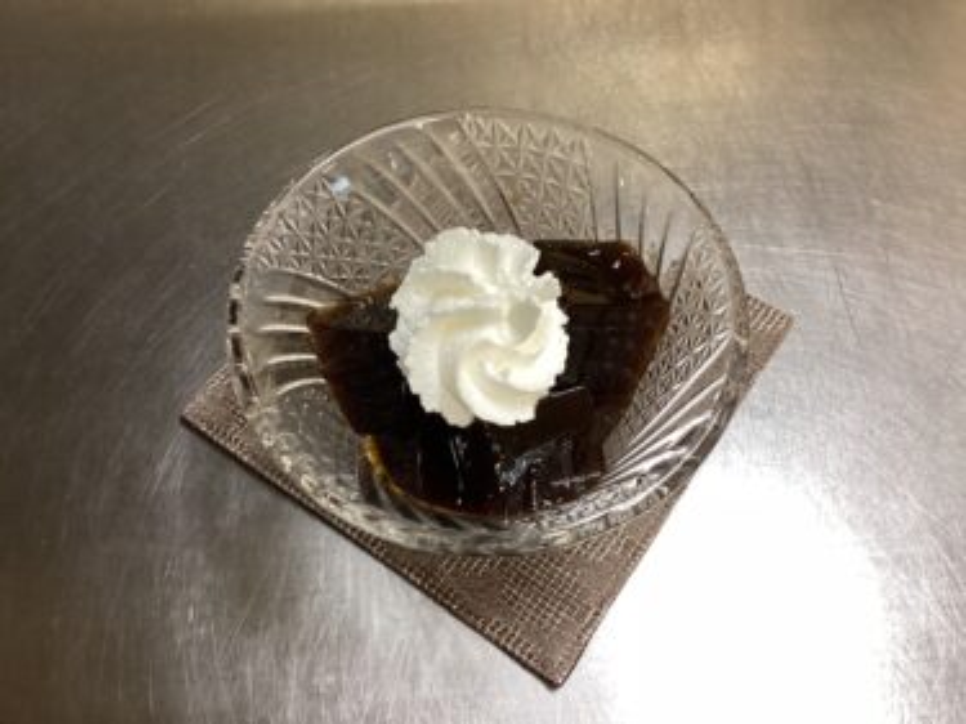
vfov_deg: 45.4
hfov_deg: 58.4
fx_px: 865
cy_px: 362
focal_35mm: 31
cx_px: 483
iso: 160
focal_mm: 3.3
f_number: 2.4
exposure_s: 1/60
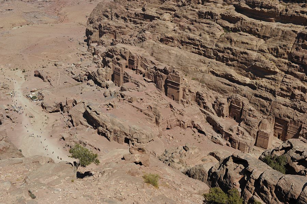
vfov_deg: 35.0
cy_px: 102
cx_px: 154
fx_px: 324
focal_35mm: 38
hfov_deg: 50.7
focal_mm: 38
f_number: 11
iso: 200
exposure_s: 1/500
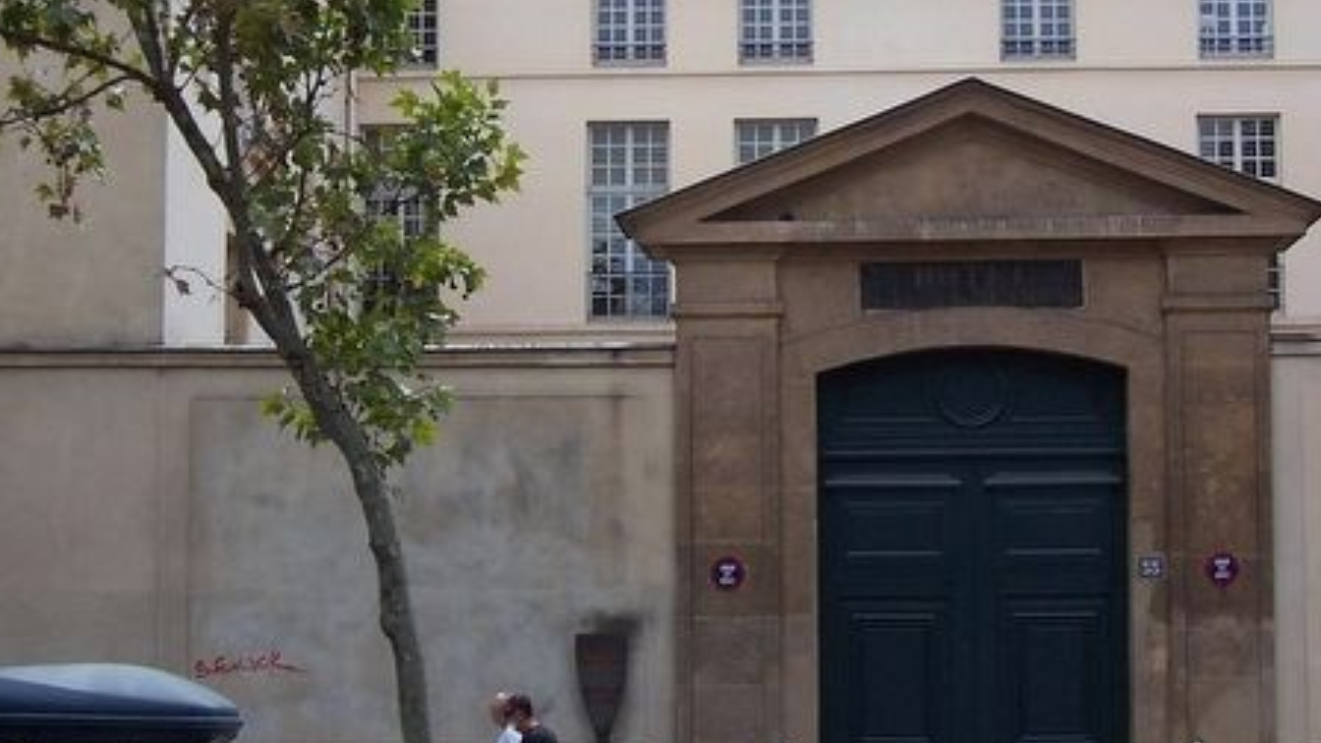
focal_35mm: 74
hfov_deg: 28.6
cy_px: 248
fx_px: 2592
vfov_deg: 16.3
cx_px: 708
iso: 80
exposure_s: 1/750
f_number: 2.8
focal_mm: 6.3
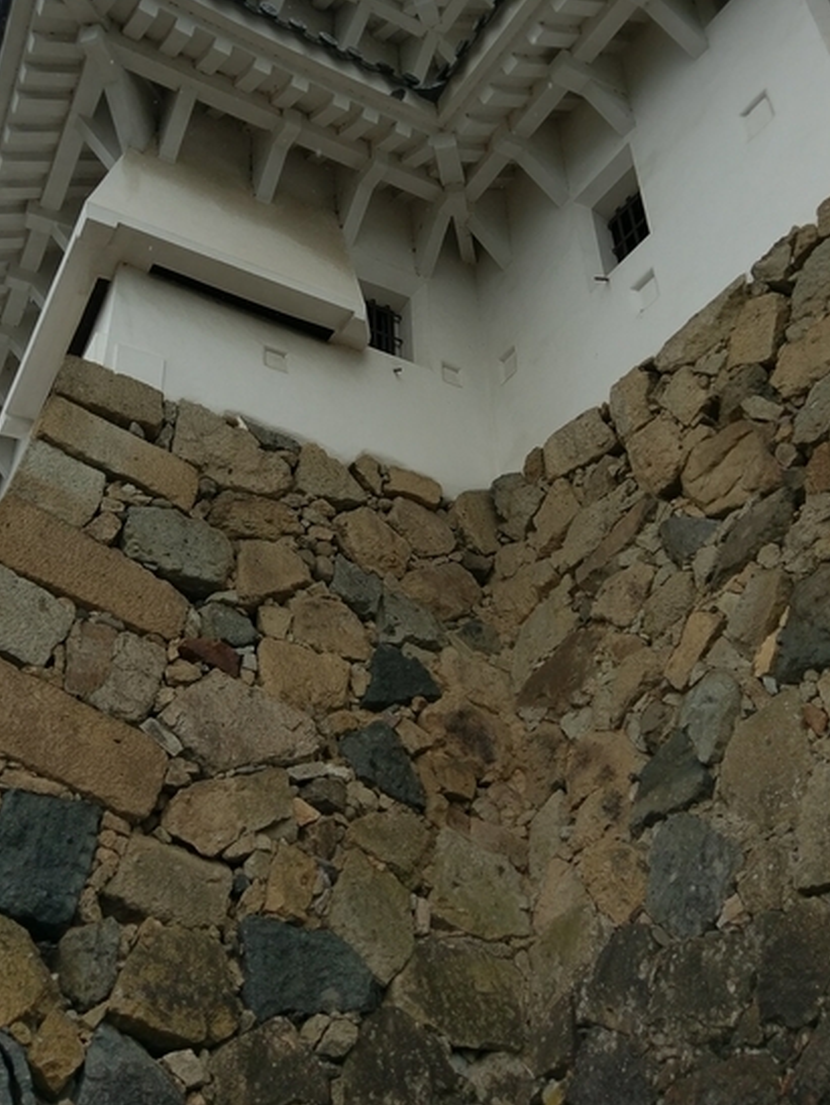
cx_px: 343
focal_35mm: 38
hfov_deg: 37.7
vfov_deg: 48.1
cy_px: 370
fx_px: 1213
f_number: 1.8
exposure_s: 1/1455
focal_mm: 4.58
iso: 100
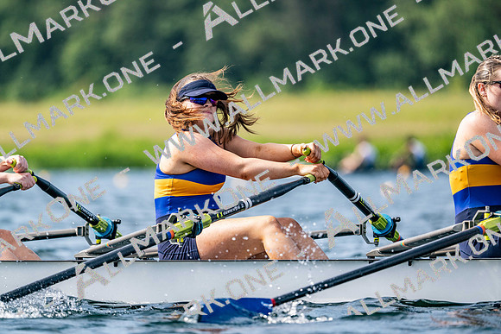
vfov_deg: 3.4
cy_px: 167
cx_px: 250
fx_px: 5568
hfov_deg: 5.2
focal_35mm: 400
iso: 360
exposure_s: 1/2500
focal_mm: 400
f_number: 4.5
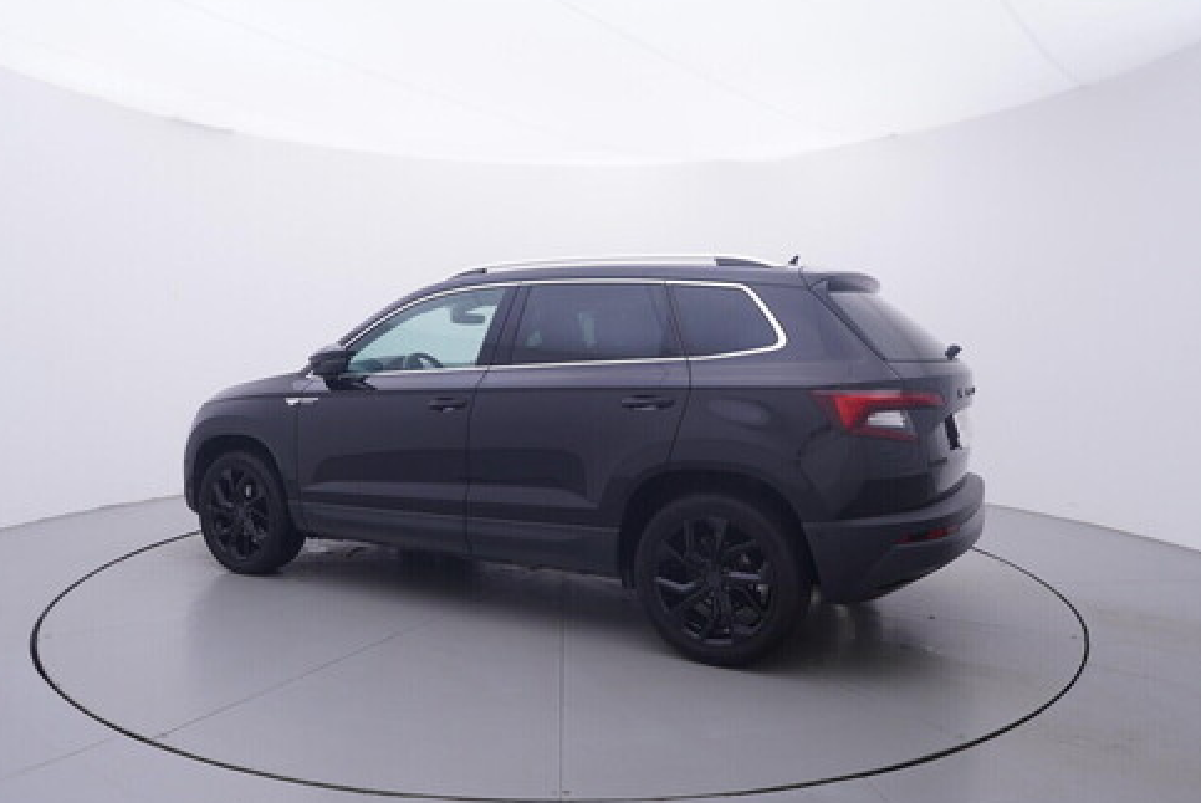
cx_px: 568
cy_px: 399
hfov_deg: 70.2
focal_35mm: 26
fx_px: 854
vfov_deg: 50.4
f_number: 5
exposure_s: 1/80
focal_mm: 15
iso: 200
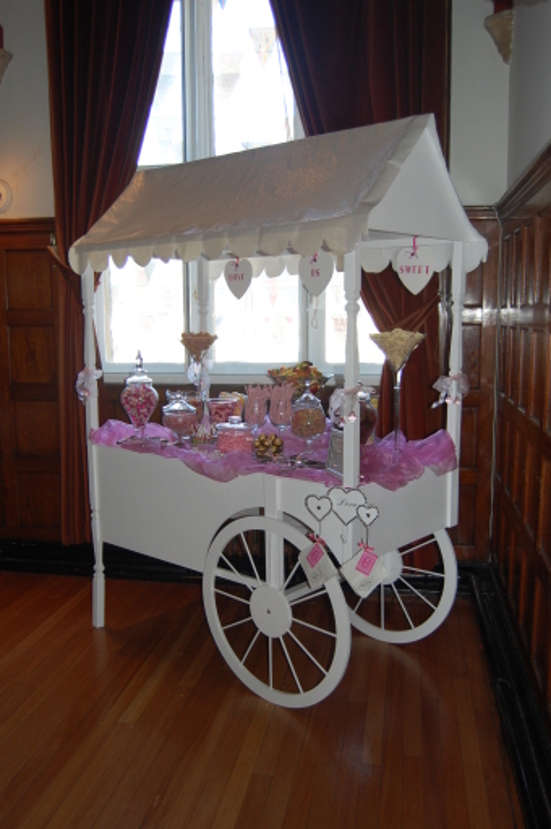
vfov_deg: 57.3
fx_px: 760
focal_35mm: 33
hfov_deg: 39.9
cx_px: 276
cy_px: 414
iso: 400
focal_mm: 22
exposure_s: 1/160
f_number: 3.8
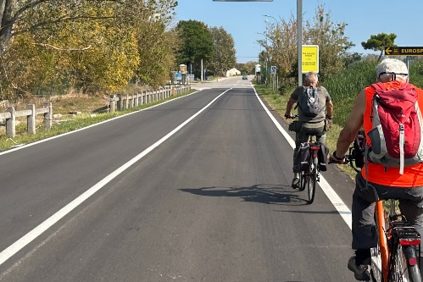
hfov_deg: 30.6
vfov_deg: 20.9
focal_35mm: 65
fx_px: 764
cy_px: 100
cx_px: 299
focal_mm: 5.7
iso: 50
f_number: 1.5
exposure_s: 1/3831
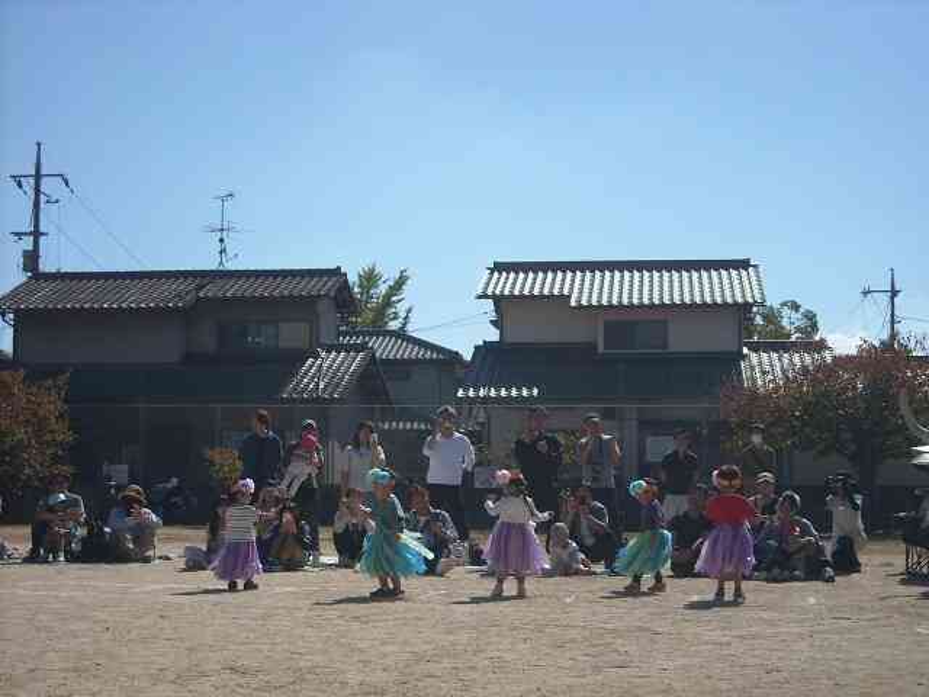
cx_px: 464
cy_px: 348
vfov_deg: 24.0
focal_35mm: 61
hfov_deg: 31.7
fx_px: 1637
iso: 64
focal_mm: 9.9
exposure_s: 1/384
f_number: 6.9
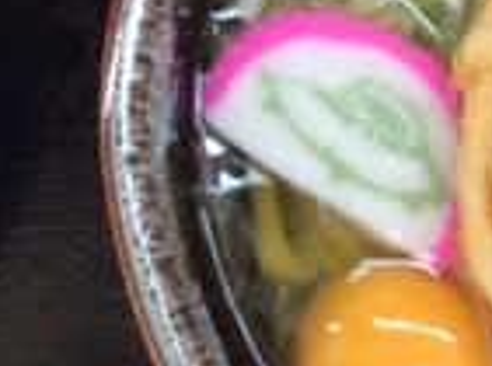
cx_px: 206
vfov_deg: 11.0
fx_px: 1871
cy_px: -77
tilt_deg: -74.0
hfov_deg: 15.0
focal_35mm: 132
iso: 40
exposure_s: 1/30
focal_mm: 4.15
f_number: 2.2
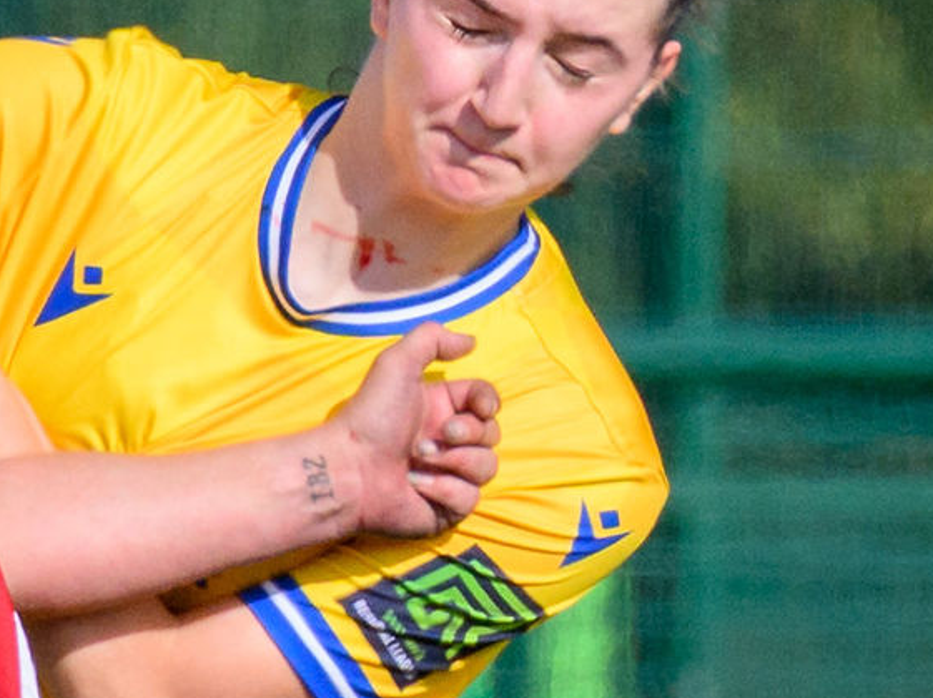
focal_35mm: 3846
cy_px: 1267
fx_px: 103594
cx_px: -24
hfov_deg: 0.5
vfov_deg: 0.4
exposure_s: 1/2000
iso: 450
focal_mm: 320
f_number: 5.3
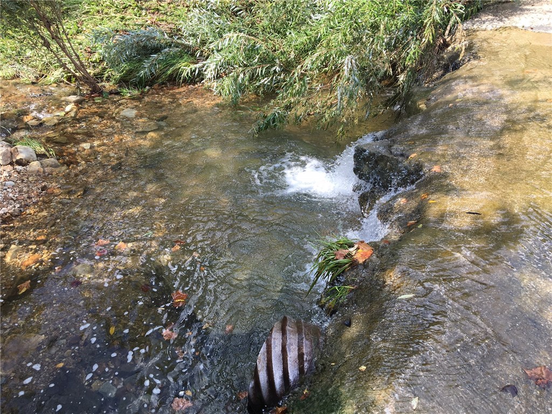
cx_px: 276
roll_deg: -2.0
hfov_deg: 61.7
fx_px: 462
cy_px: 207
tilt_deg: -31.1
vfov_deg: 48.2
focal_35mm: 29
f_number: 2.2
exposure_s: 1/390
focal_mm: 4.15
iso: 25
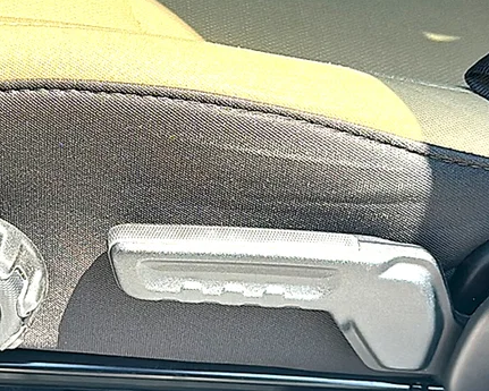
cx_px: 129
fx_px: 941
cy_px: 214
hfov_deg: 28.7
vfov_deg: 23.5
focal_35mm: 65
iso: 80
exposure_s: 1/981
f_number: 1.78
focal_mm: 6.86
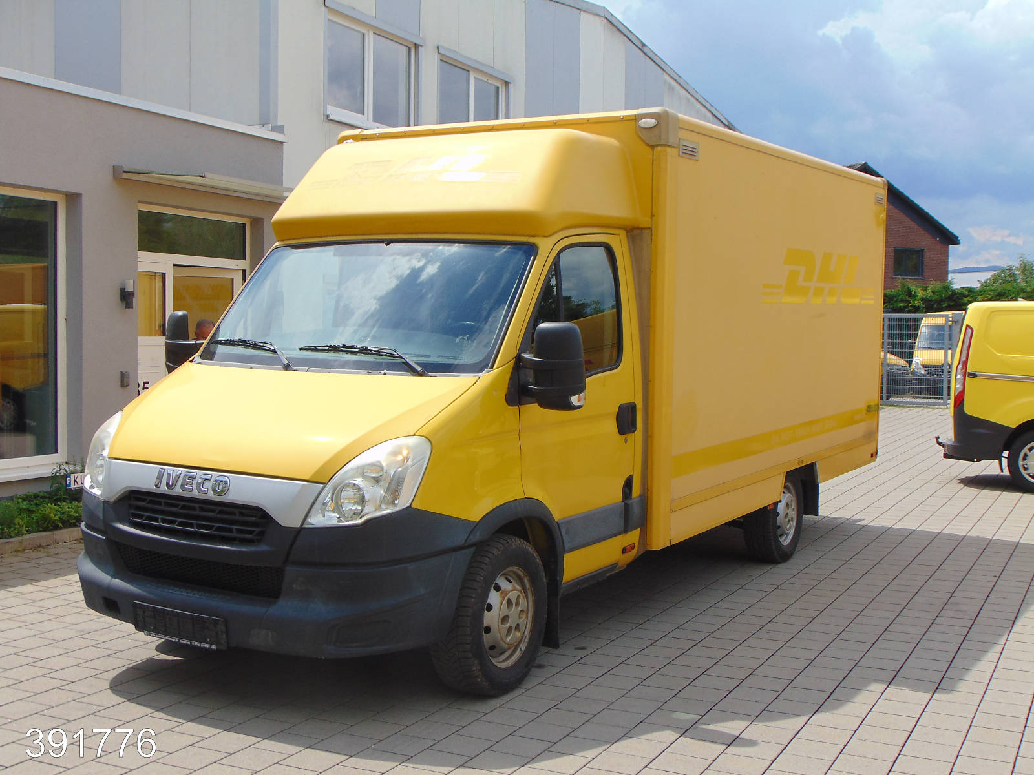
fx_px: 1255
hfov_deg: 44.8
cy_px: 388
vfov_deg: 34.3
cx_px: 517
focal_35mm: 42
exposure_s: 1/320
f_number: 8.7
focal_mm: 7.6
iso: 80
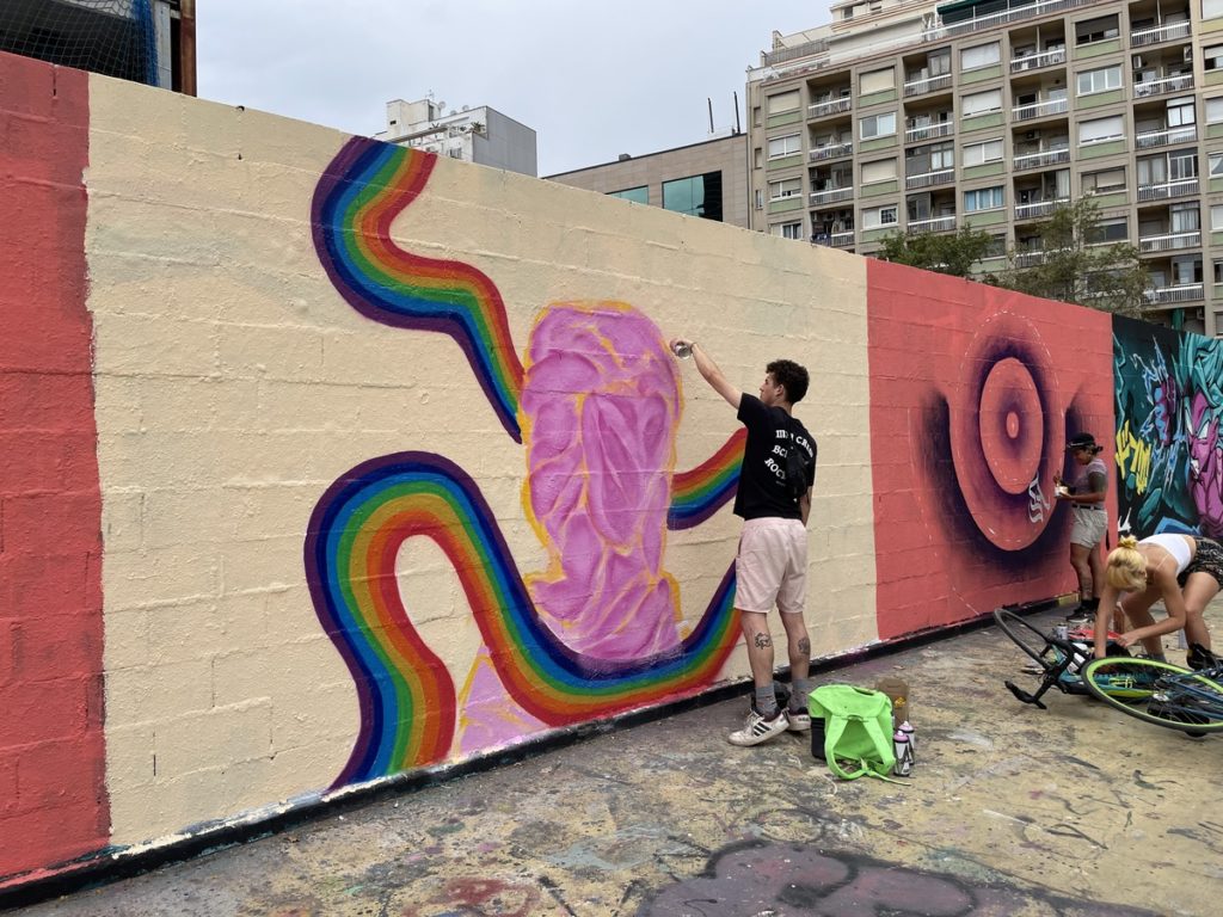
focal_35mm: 26
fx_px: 919
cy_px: 458
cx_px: 612
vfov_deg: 53.1
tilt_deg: +1.1
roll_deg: +1.1
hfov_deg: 67.3
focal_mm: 4.2
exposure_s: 1/2959
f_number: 1.6
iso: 32
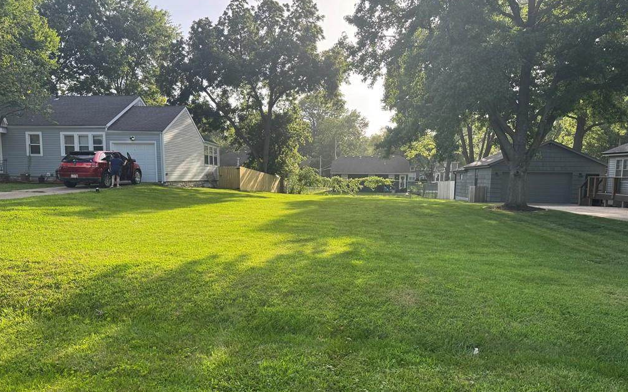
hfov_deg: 70.4
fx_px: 445
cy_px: 225
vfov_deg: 47.4
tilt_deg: -8.4
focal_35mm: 26
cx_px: 309
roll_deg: -0.6
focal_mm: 6.76
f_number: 1.78
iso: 80
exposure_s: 1/1042
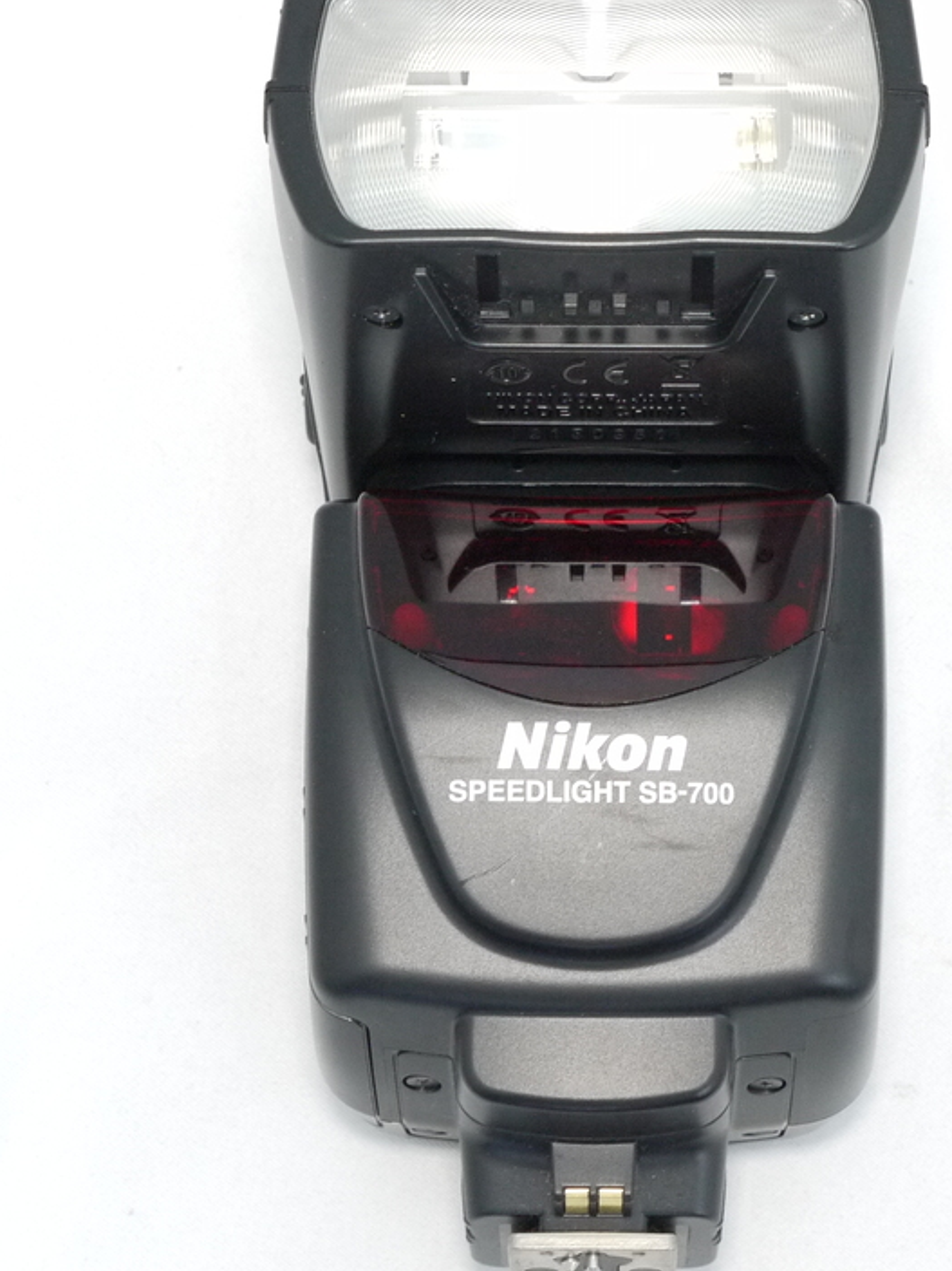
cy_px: 609
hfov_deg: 14.9
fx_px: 3631
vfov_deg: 19.8
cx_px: 594
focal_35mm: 99
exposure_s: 1/20
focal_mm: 29
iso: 800
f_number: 8
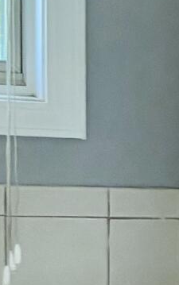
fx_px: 1792
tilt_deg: -12.2
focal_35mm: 230
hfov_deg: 4.3
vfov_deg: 8.9
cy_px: 412
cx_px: 1131
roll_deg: -7.4
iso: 160
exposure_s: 1/60
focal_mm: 5.96
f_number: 1.6
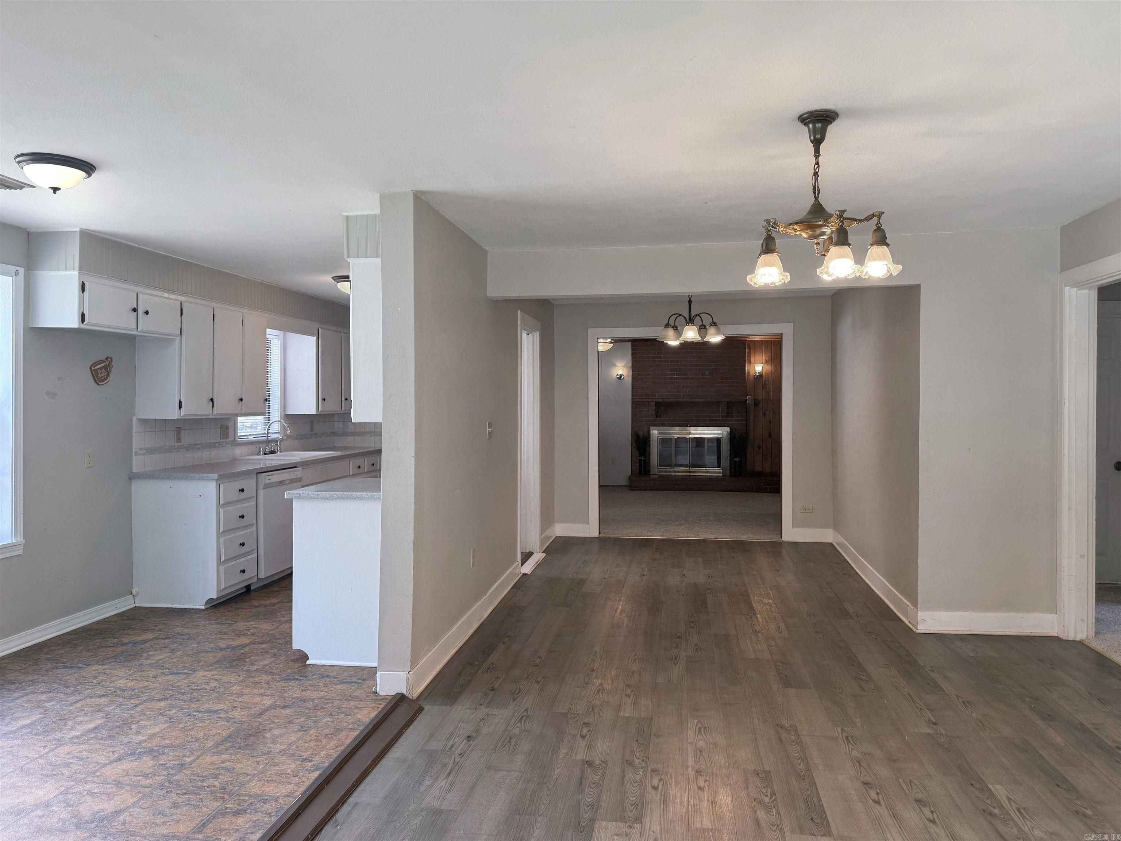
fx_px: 777
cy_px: 420
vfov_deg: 56.8
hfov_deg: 71.6
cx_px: 560
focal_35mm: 24
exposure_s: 1/120
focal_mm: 6.76
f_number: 1.78
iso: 125
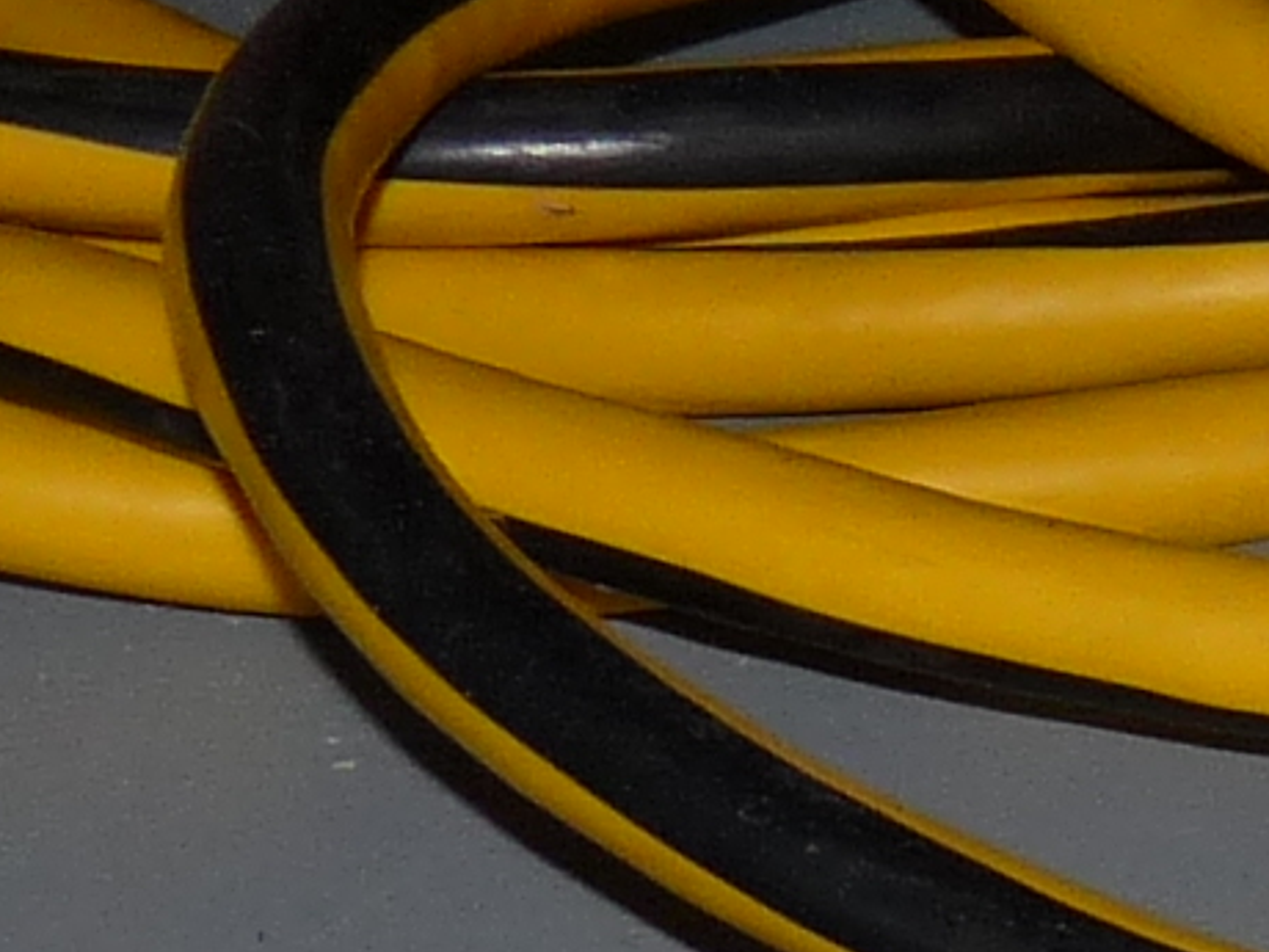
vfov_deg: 4.4
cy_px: 2412
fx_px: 12208
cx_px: 4775
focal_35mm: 333
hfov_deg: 5.3
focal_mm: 7.4
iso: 100
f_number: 3
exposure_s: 1/125
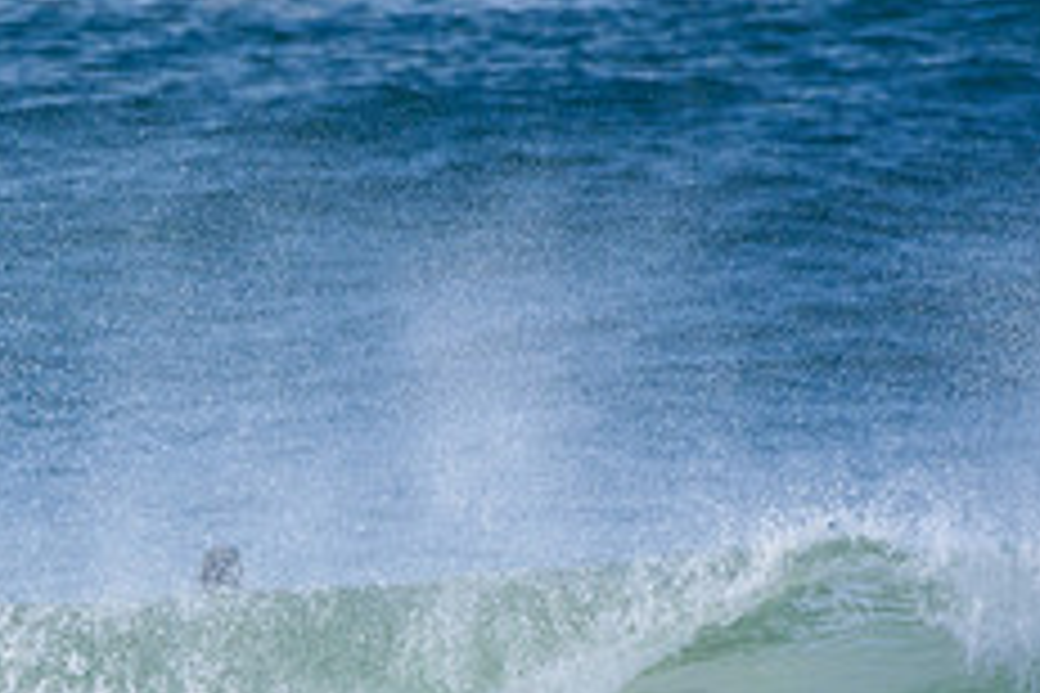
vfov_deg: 0.7
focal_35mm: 1885
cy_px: 862
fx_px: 54451
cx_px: -113
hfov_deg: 1.1
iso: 450
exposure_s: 1/2000
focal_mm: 500
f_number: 5.6
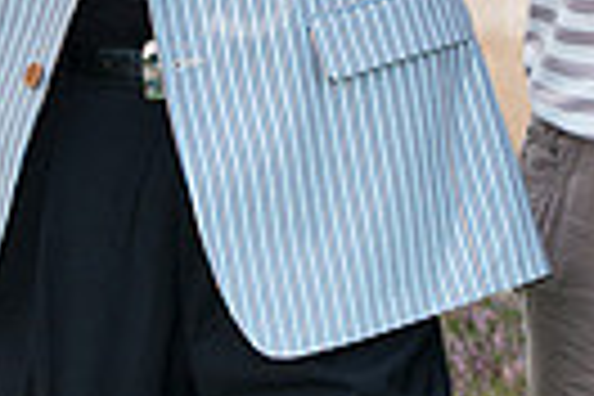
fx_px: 5082
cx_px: 252
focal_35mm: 308
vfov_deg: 4.4
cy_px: -288
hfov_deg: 6.7
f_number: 6.3
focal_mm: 70
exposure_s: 1/125
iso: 640
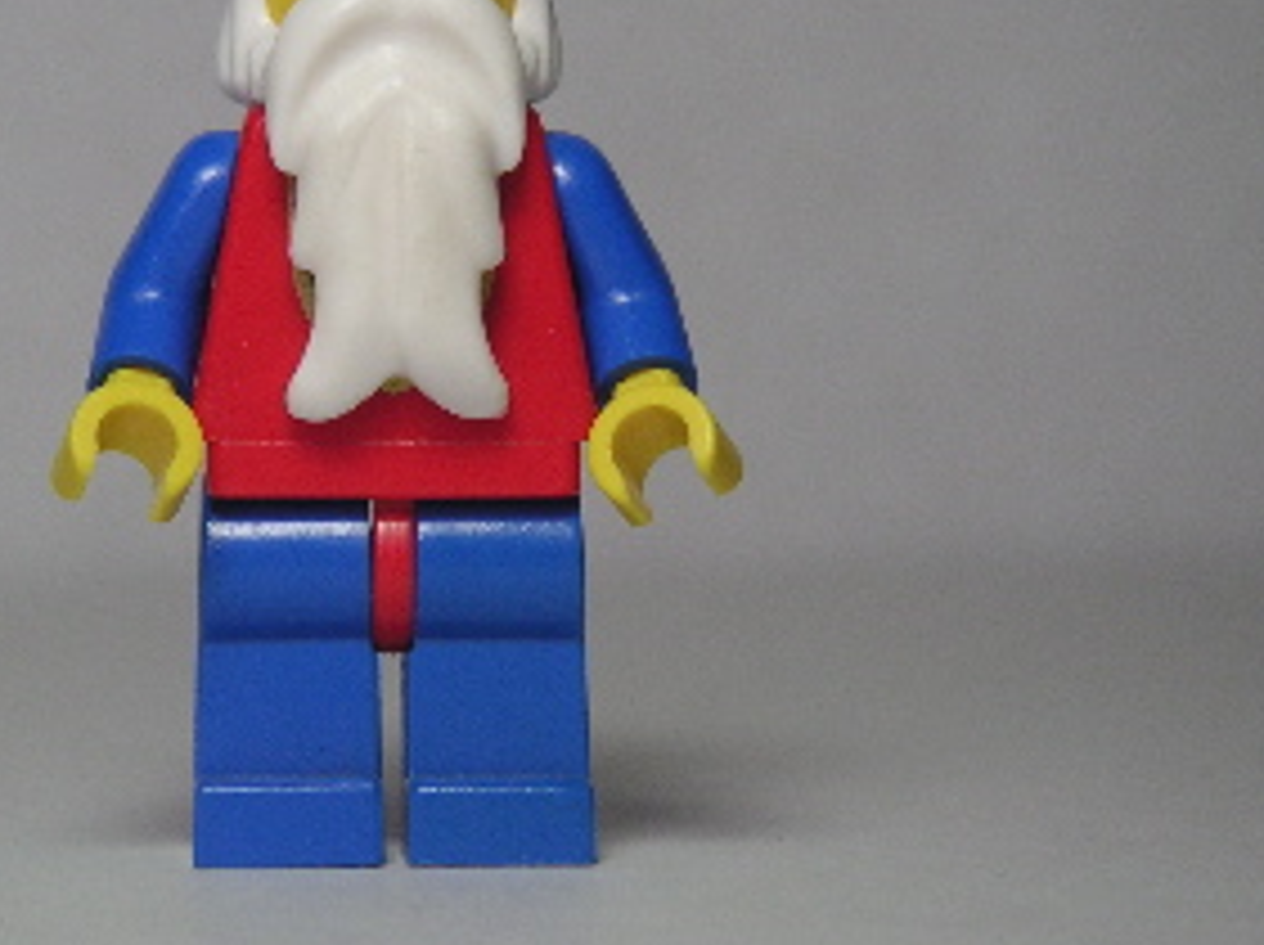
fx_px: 6127
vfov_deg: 8.8
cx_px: 412
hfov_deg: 11.8
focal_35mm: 168
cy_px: 266
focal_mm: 17.1
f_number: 3.6
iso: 80
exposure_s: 1/111
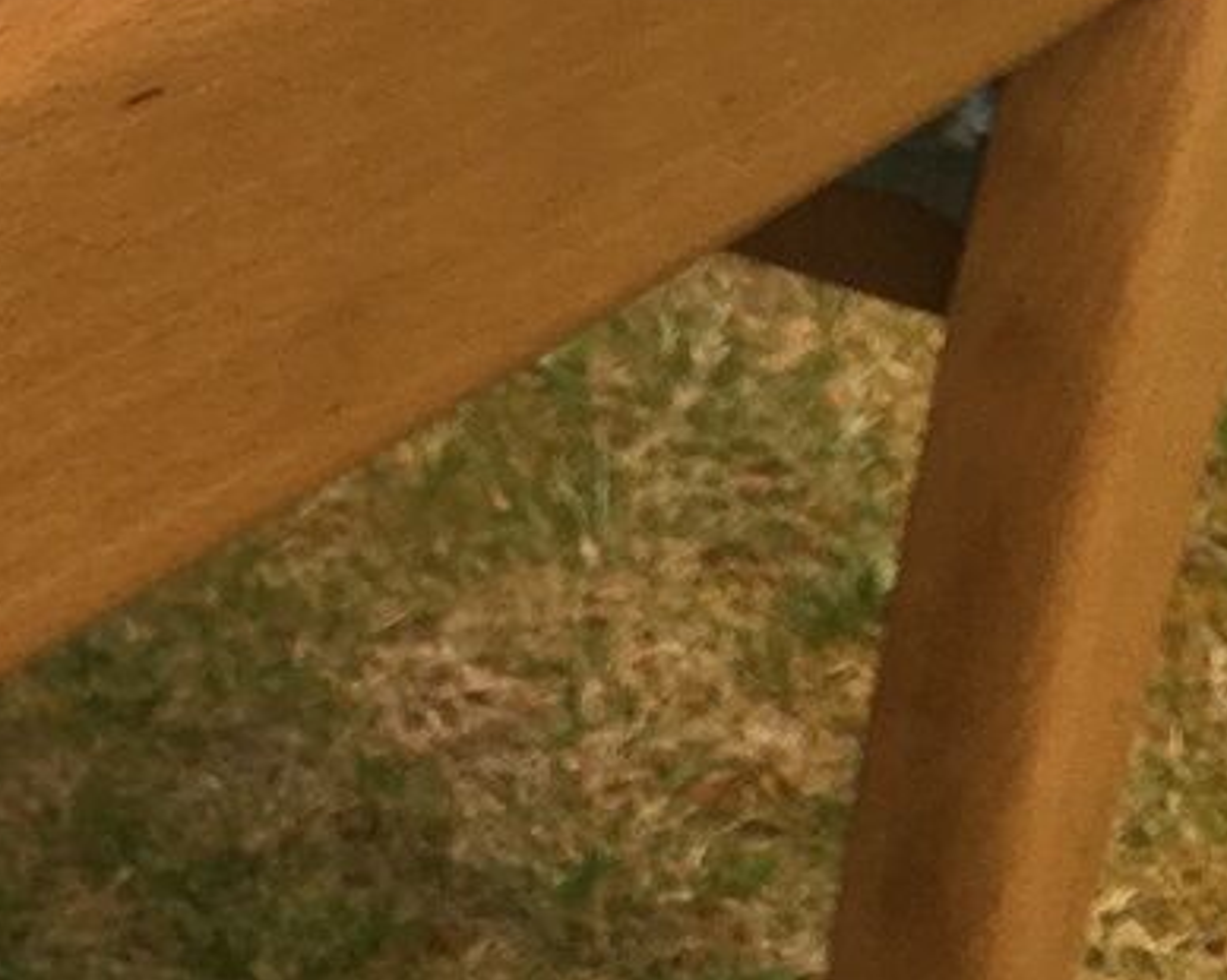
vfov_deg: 10.6
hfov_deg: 11.0
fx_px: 5299
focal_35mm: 146
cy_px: 702
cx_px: -1796
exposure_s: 1/381
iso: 25
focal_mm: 4.15
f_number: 2.2
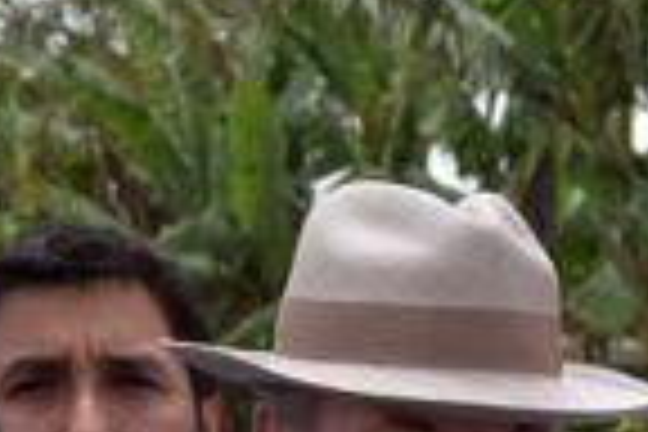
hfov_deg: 8.1
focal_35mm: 250
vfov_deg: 5.5
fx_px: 4500
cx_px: 914
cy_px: 616
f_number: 10
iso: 200
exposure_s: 1/400
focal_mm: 48
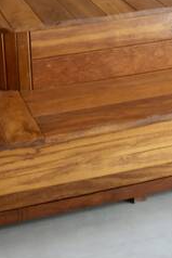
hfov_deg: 12.3
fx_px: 780
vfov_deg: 16.7
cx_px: 214
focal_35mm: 109
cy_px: -149
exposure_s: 1/160
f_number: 4
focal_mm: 16
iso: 500
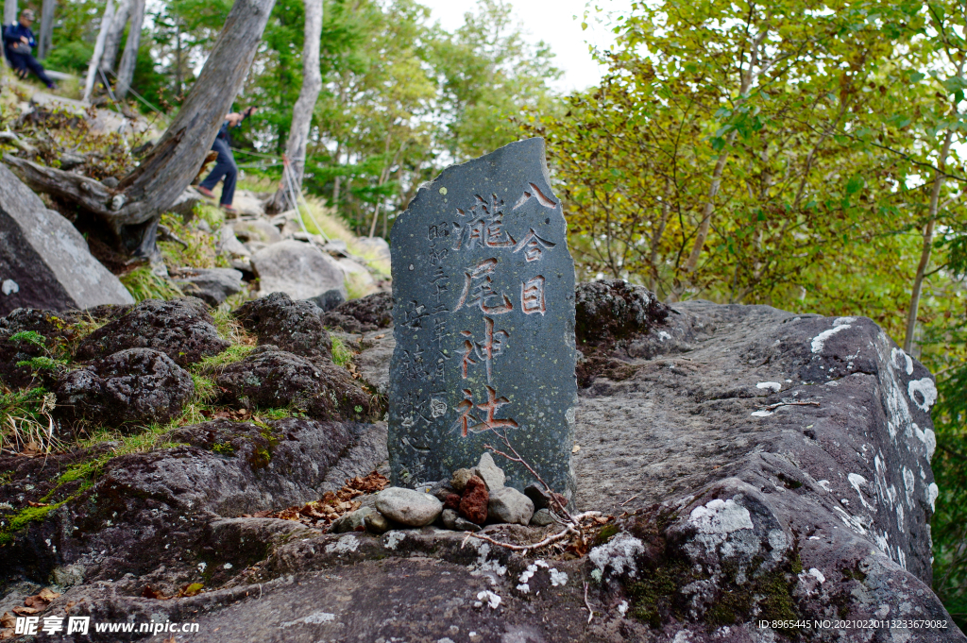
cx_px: 484
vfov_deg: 25.9
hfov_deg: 38.2
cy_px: 322
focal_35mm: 52
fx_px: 1396
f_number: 3.2
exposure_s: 1/100
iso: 200
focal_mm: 35
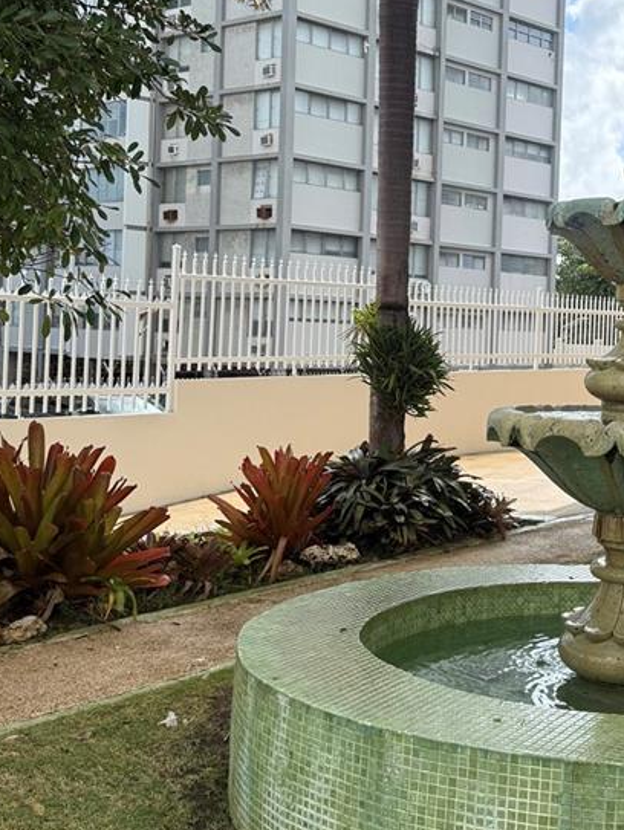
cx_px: 580
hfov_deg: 26.5
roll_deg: -2.9
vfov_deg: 36.0
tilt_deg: +1.5
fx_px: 1272
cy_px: 339
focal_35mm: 53
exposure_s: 1/2801
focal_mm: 6.76
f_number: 1.78
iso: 100
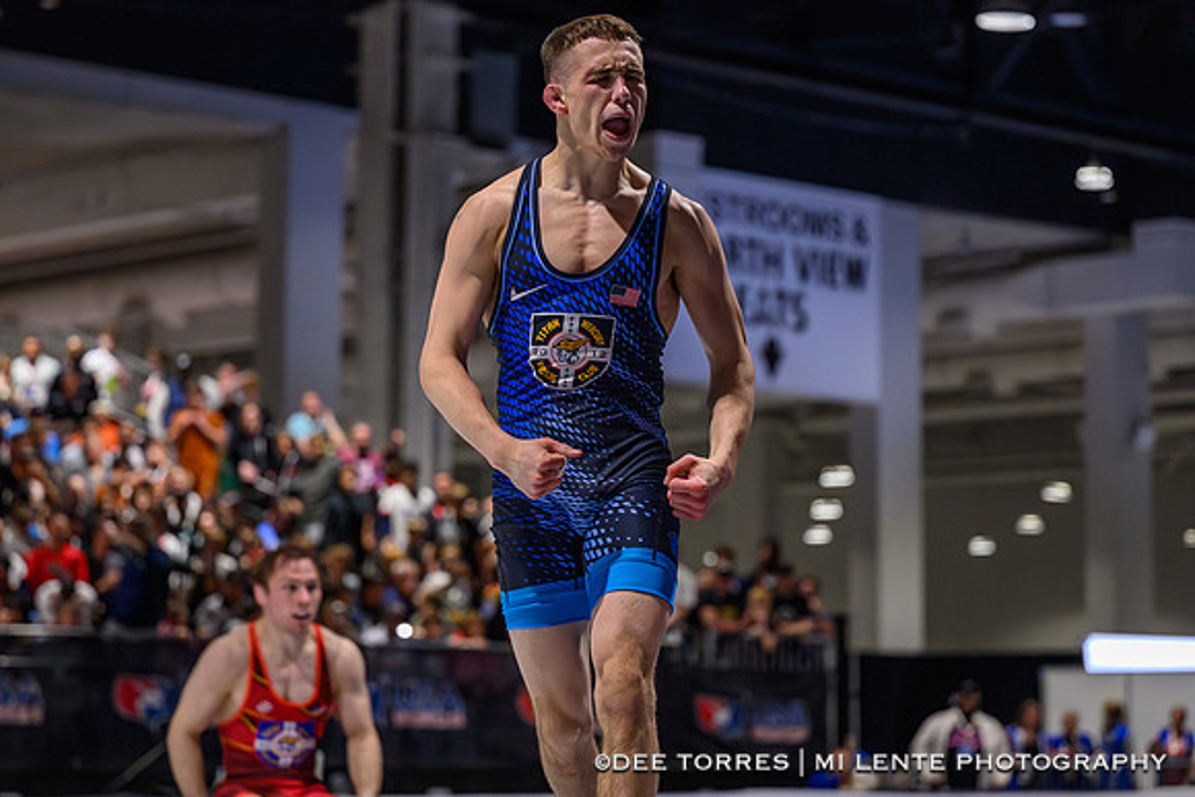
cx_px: 561
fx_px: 3262
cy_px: 338
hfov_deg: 20.8
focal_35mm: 98
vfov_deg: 13.9
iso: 9000
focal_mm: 80
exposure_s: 1/800
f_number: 2.8
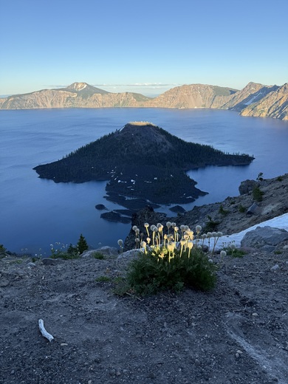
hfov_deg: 56.8
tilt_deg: -20.7
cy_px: 192
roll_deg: +0.6
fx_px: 266
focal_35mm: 24
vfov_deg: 71.6
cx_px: 144
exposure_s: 1/1337
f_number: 1.78
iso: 80
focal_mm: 6.76
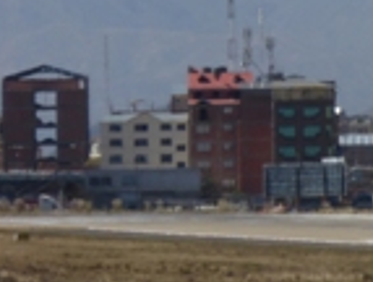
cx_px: 558
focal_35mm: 1362
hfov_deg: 1.5
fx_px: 14713
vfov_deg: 1.1
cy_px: -107
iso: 100
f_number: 6.2
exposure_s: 1/640
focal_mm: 77.4
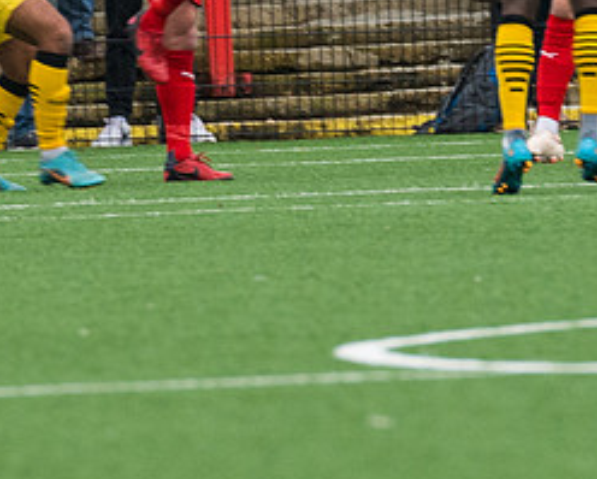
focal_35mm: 1559
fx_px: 27578
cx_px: -72
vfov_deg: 1.0
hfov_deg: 1.2
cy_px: 191
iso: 800
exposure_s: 1/400
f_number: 5
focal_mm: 300
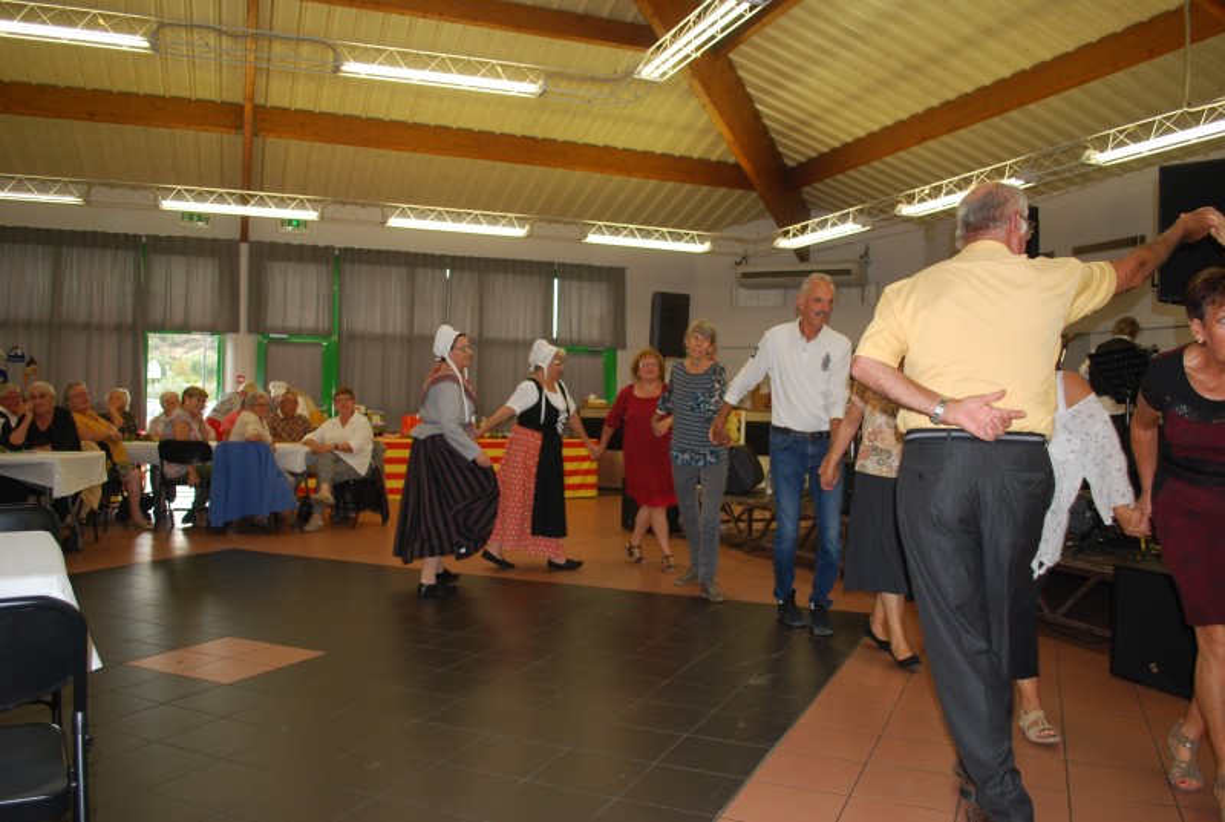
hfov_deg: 67.3
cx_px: 612
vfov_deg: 48.1
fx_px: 921
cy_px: 411
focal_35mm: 27
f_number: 3.5
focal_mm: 18
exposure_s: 1/60
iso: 200
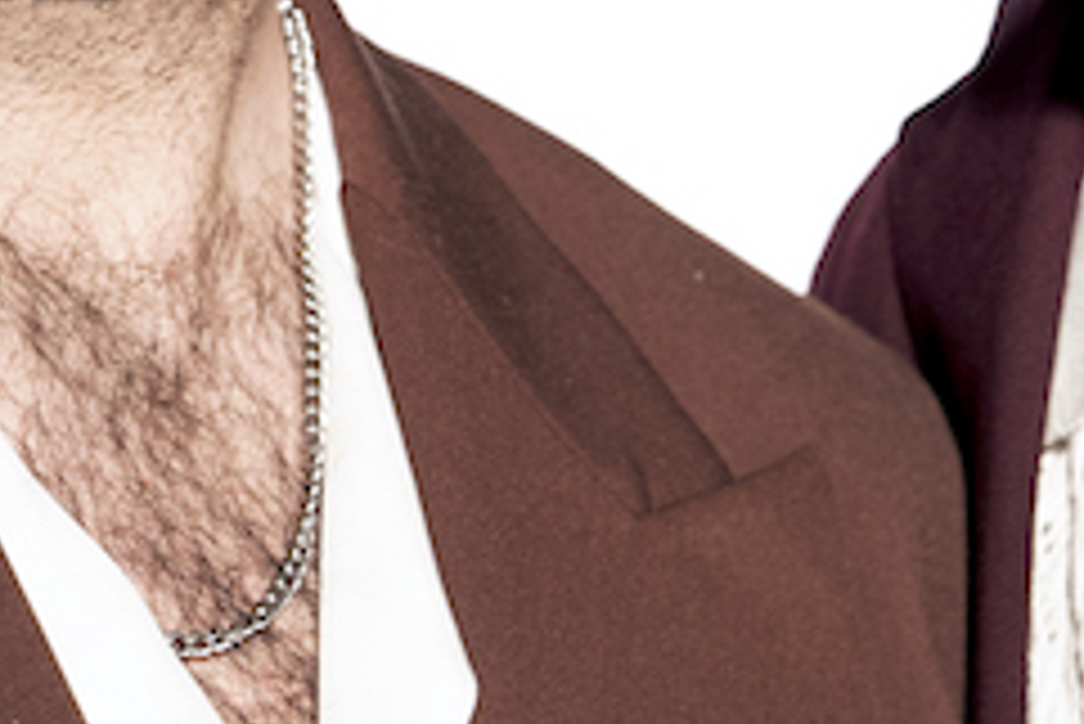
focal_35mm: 672
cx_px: 279
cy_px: -427
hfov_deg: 3.1
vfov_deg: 2.0
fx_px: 20246
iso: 1000
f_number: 4.5
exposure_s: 1/200
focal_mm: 135
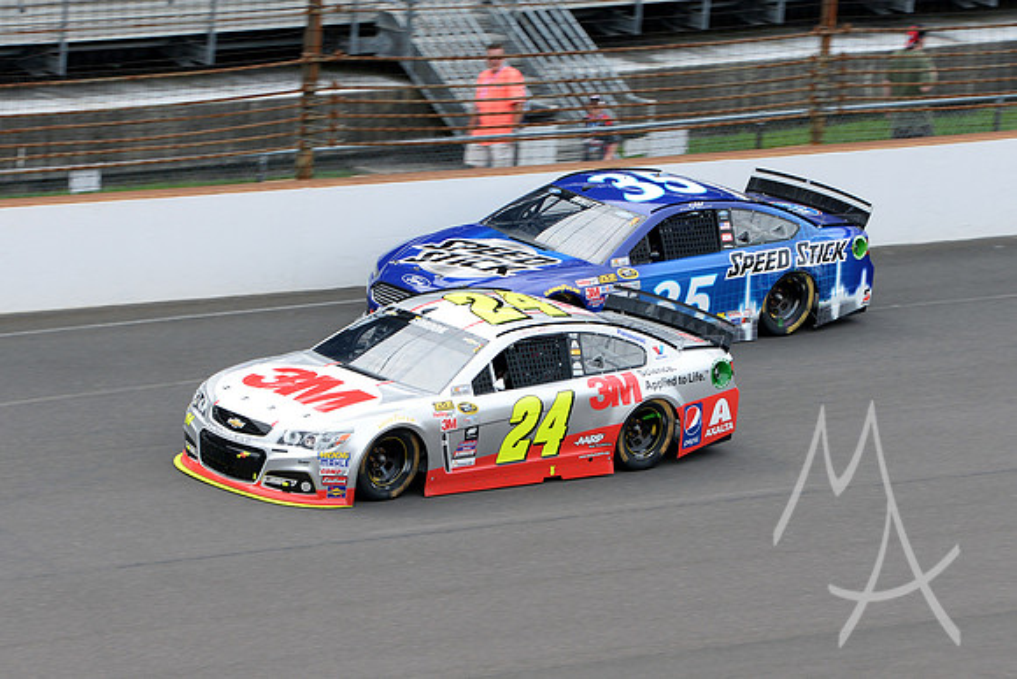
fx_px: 5651
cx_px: 508
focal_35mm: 200
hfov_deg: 10.3
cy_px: 340
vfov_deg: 6.9
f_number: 7.1
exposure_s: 1/1000
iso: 500
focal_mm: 200
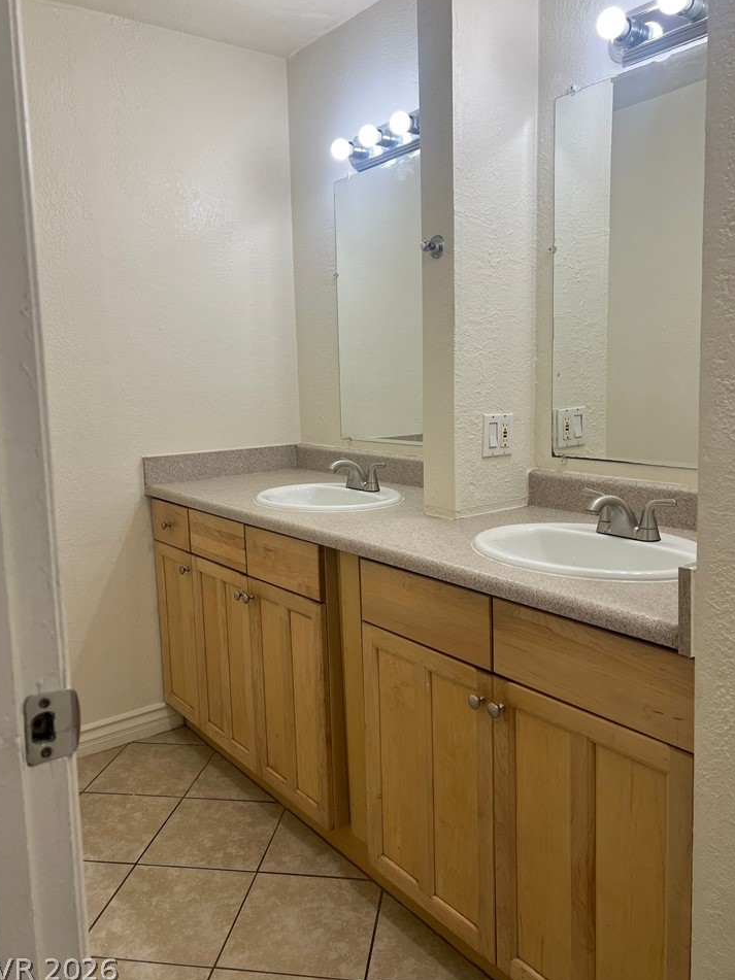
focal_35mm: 28
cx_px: 365
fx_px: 793
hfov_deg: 49.7
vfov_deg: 63.4
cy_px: 466
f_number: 1.5
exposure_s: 1/120
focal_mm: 5.7
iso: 40
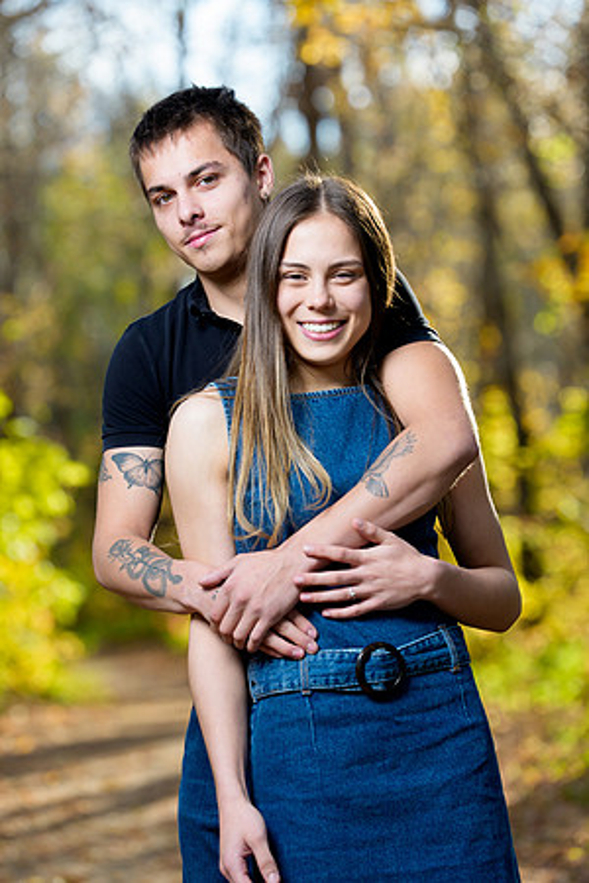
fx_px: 3141
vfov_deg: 16.0
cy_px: 442
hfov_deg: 10.7
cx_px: 294
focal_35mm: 128
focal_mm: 128
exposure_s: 1/160
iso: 400
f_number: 3.5
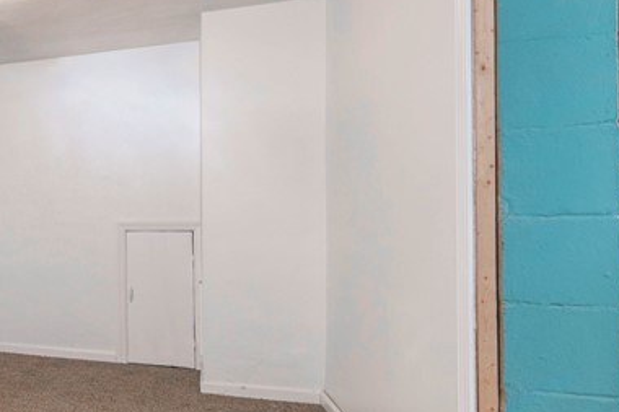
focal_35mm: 40
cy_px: 227
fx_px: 687
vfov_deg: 33.3
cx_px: -248
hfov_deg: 31.7
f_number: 9
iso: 100
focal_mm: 14
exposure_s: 1/2.5
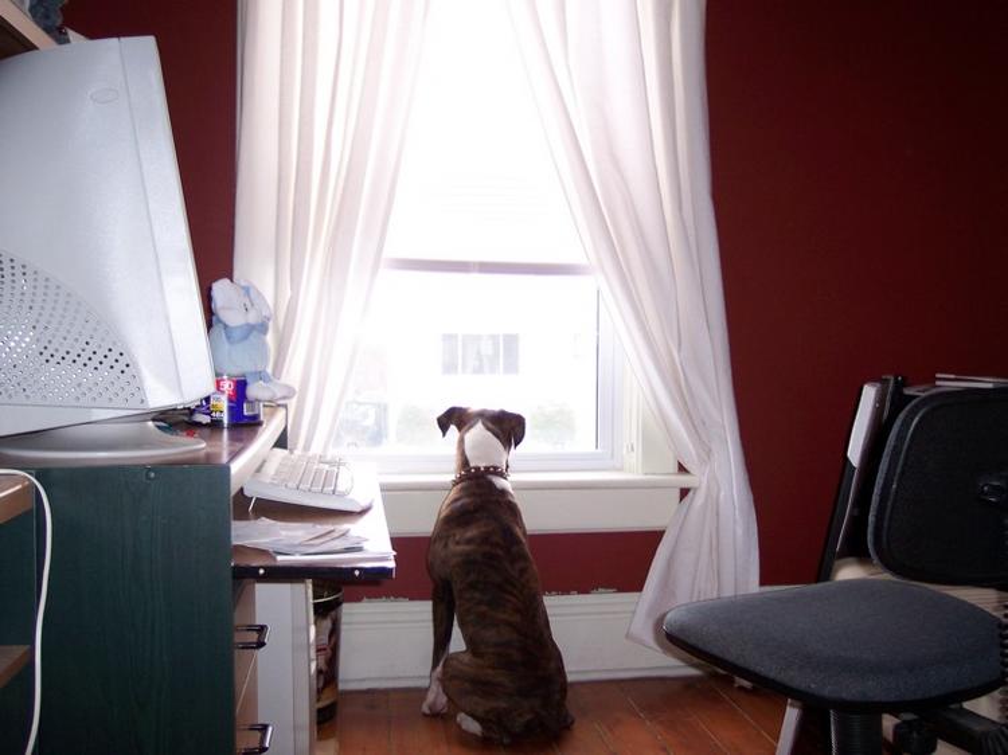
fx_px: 1106
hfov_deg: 49.0
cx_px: 504
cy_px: 378
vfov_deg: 37.7
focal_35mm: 38
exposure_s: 1/30
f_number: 2.8
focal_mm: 8
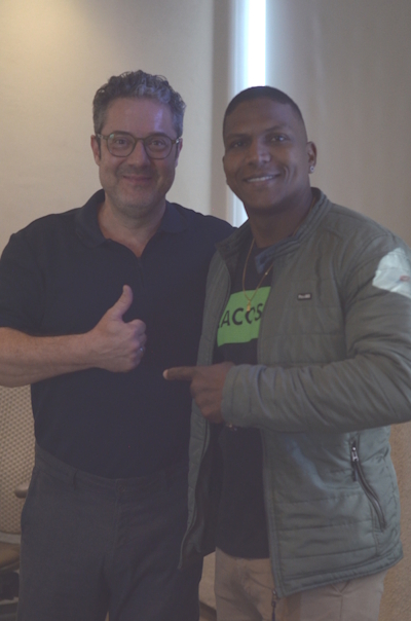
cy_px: 310
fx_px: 1290
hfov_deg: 18.1
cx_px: 206
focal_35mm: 75
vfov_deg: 27.0
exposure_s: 1/100
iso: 1250
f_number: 2.8
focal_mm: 50
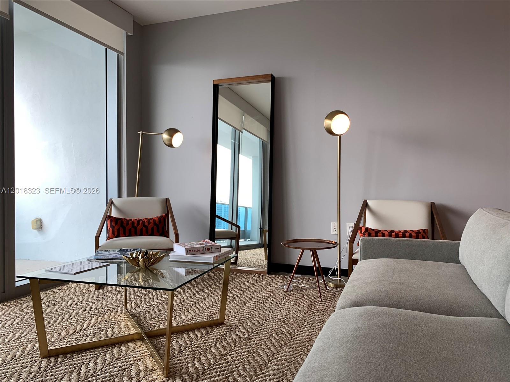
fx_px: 383
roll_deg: -0.1
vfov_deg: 53.1
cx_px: 255
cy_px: 191
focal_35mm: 26
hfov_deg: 67.3
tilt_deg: -0.7
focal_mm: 4.25
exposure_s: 1/120
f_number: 1.8
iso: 32
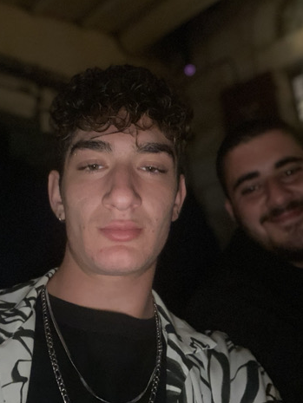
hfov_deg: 42.9
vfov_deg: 55.3
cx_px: 140
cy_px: 190
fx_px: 385
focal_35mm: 33
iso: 640
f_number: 2.2
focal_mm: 2.71
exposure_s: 1/18
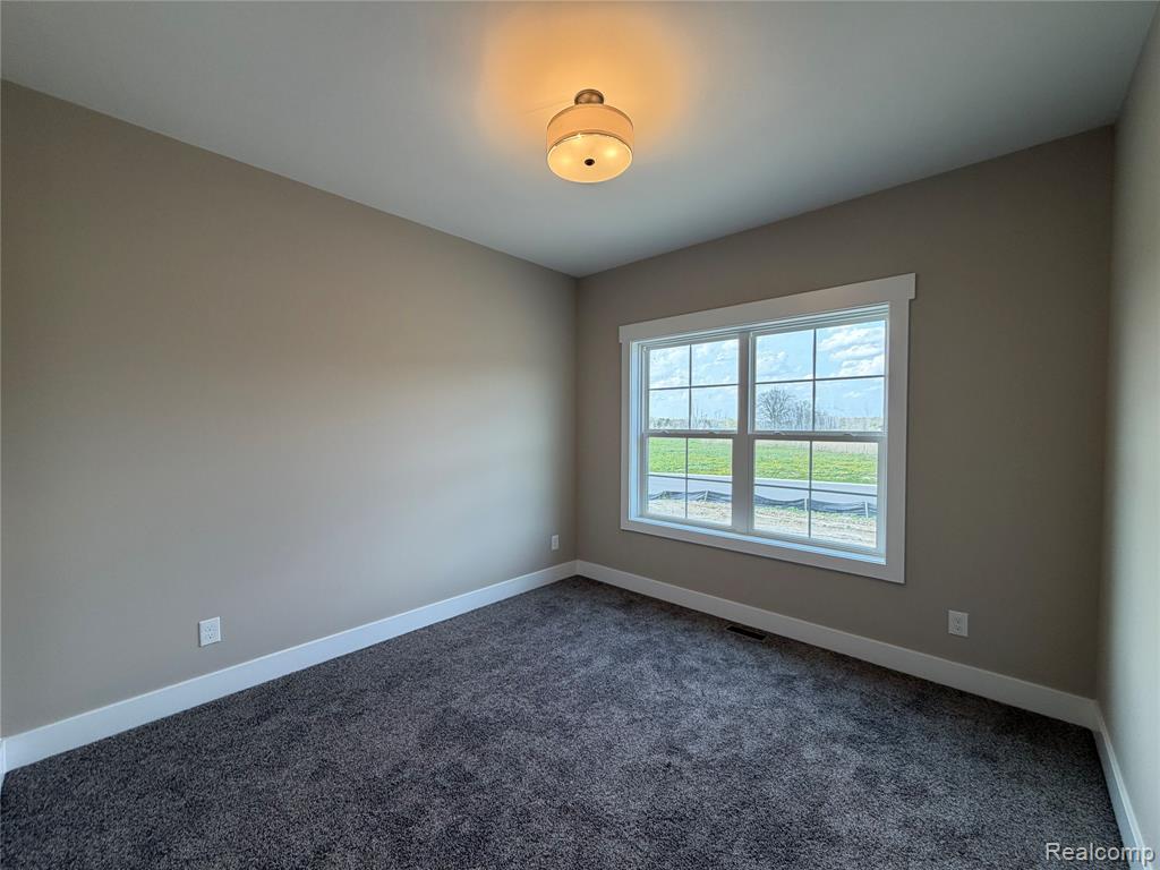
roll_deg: -0.3
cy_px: 435
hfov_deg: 102.1
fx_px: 469
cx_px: 580
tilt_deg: -1.4
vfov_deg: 85.7
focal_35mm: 14
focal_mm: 2.22
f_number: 2.2
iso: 80
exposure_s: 1/120
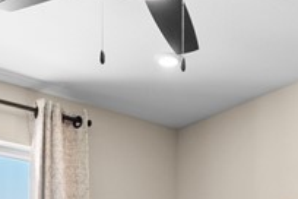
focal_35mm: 85
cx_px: 185
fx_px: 704
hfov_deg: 23.9
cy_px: 369
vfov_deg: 14.1
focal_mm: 16
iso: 200
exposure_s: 1/6
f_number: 8
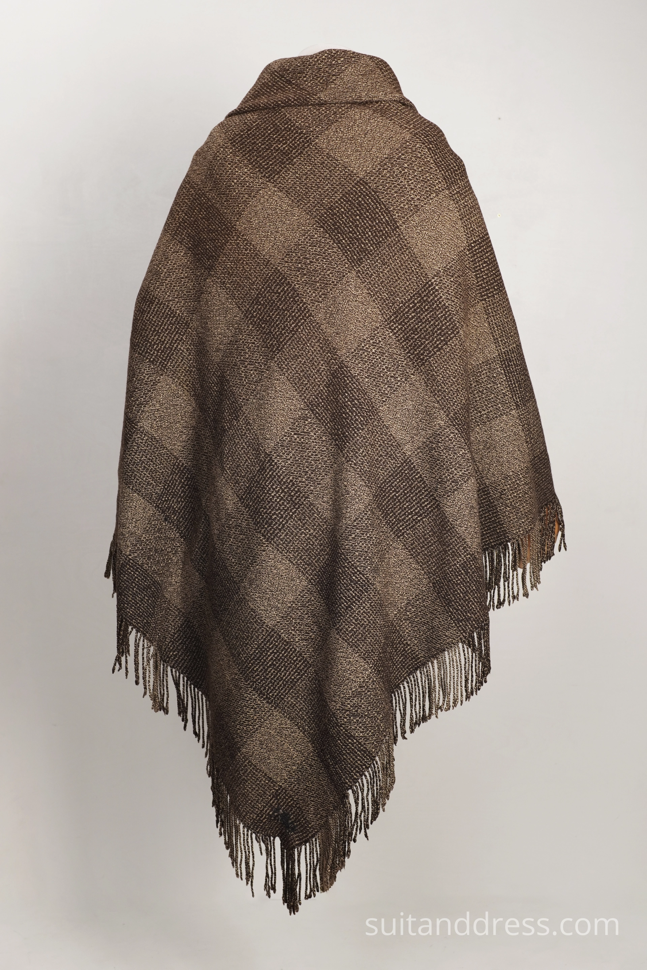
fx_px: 1294
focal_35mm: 48
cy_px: 485
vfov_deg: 41.1
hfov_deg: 28.1
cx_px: 324
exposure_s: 1/40
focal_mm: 32
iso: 320
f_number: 5
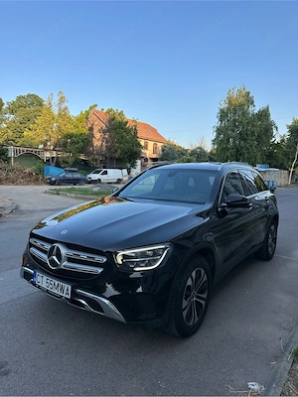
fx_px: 275
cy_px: 198
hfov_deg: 56.8
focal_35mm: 24
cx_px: 149
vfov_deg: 71.6
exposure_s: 1/1157
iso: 80
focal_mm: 6.86
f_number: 1.78
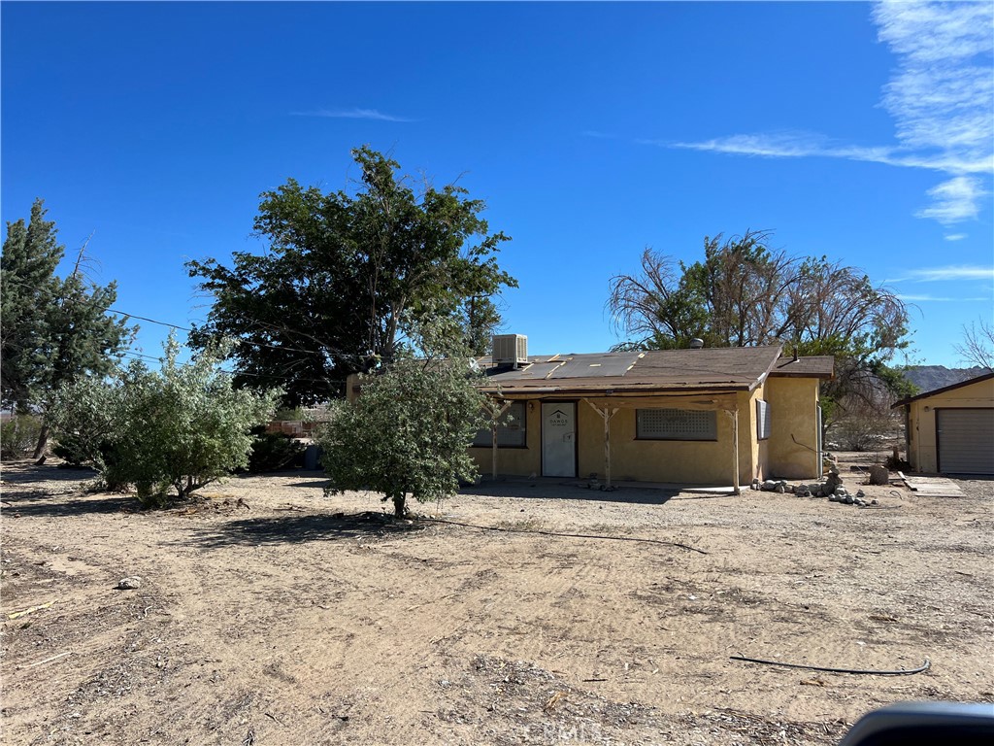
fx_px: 747
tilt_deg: +1.5
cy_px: 373
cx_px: 497
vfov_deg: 53.1
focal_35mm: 26
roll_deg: +0.1
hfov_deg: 67.3
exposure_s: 1/5319
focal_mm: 5.7
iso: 50
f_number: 1.5
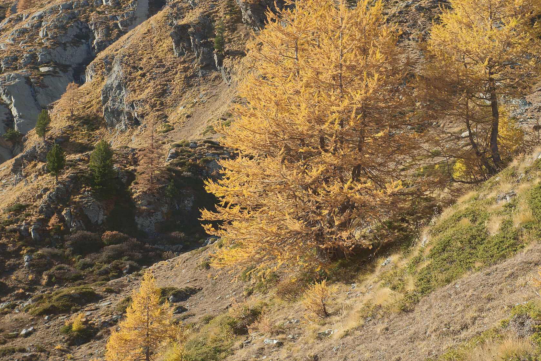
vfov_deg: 19.7
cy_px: 117
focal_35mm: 69
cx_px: 362
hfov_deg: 29.0
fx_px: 1037
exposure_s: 1/25
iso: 100
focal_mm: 48
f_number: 11
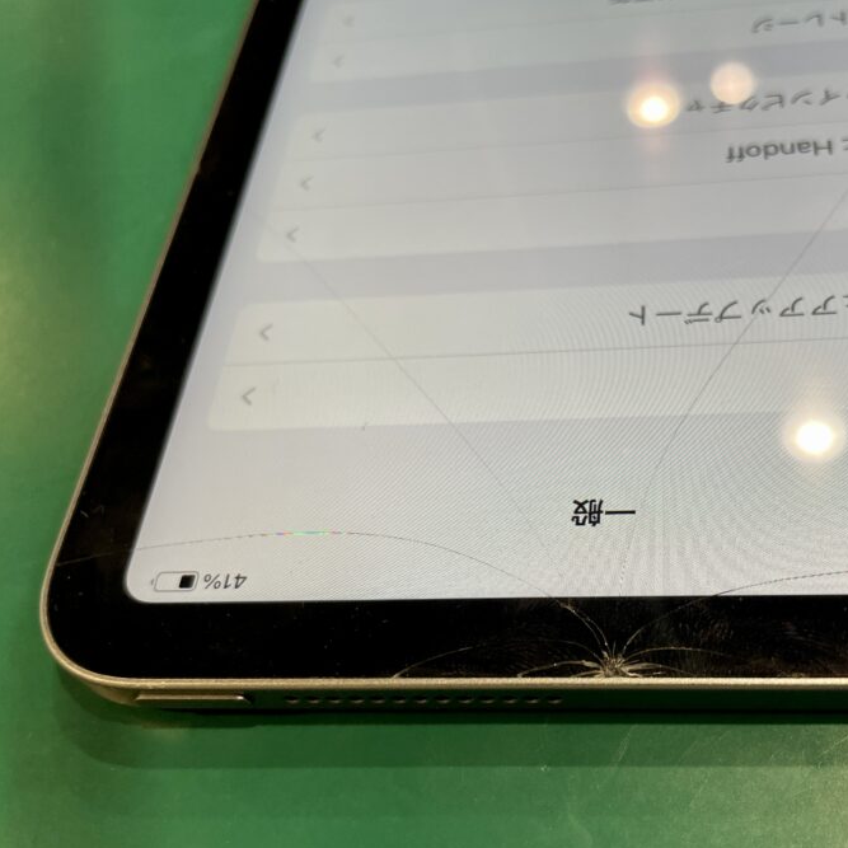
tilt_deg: -55.6
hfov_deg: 51.5
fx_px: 859
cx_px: 571
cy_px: 428
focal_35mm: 31
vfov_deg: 52.5
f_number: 1.6
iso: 64
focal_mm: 4.2
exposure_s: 1/100
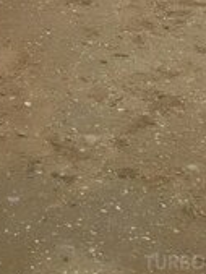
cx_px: -60
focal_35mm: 91
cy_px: -118
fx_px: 721
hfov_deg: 15.5
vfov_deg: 19.2
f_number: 2.4
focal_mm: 2.93
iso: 40
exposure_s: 1/113
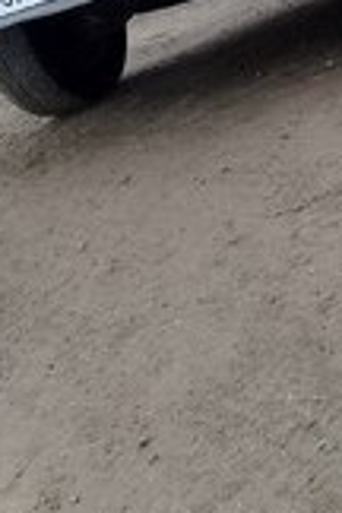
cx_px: 396
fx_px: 1411
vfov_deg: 19.7
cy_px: -51
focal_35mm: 99
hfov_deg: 13.5
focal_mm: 3.3
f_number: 2.2
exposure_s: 1/189
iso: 64
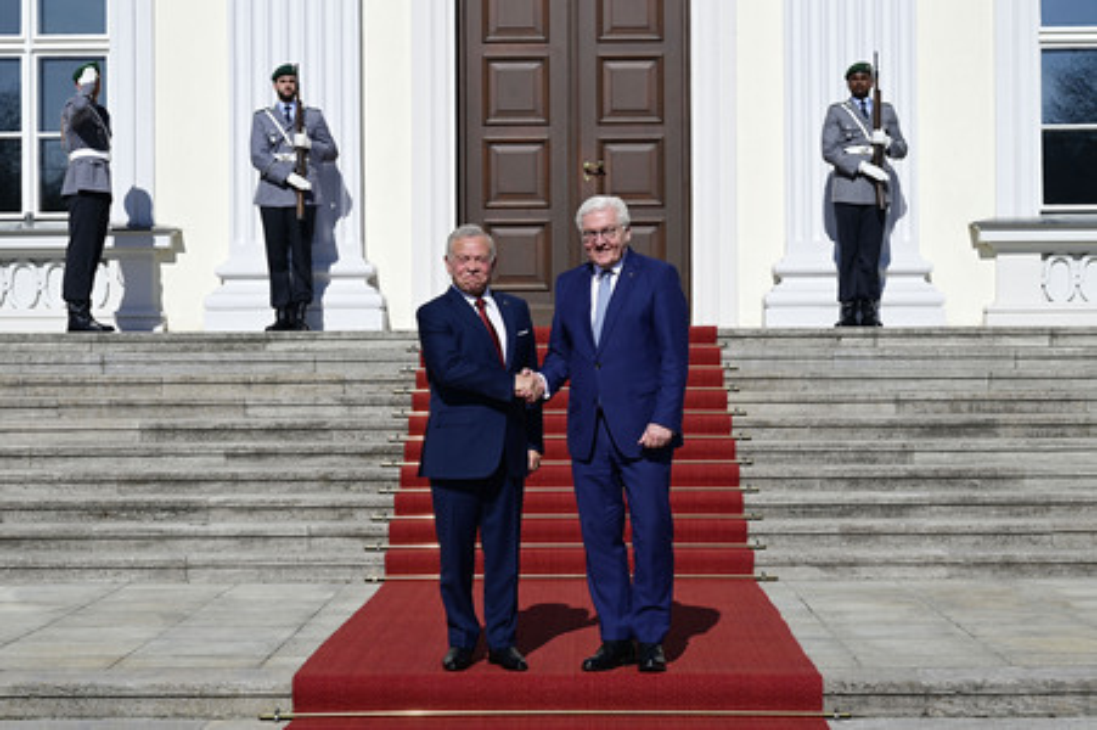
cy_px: 365
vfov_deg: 19.4
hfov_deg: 28.9
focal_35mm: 70
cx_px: 548
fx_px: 2131
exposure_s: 1/250
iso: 64
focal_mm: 70
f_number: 10
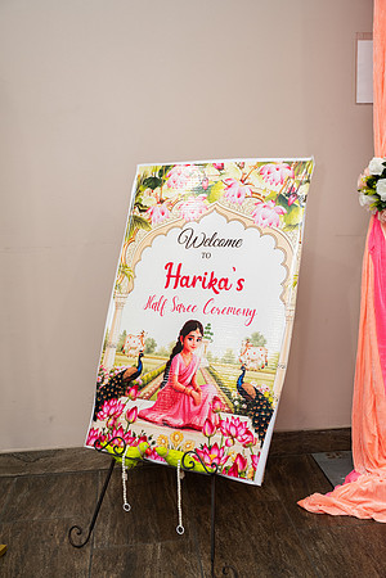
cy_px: 289
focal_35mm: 40
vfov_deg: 48.5
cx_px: 193
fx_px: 643
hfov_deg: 33.4
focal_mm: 40
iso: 1000
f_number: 3.5
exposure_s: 1/160
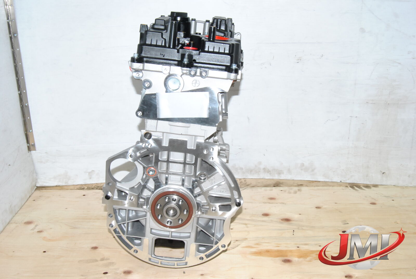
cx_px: 208
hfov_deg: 49.5
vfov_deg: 34.3
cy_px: 140
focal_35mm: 39
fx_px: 451
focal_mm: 26
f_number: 14
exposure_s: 1/200
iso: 800
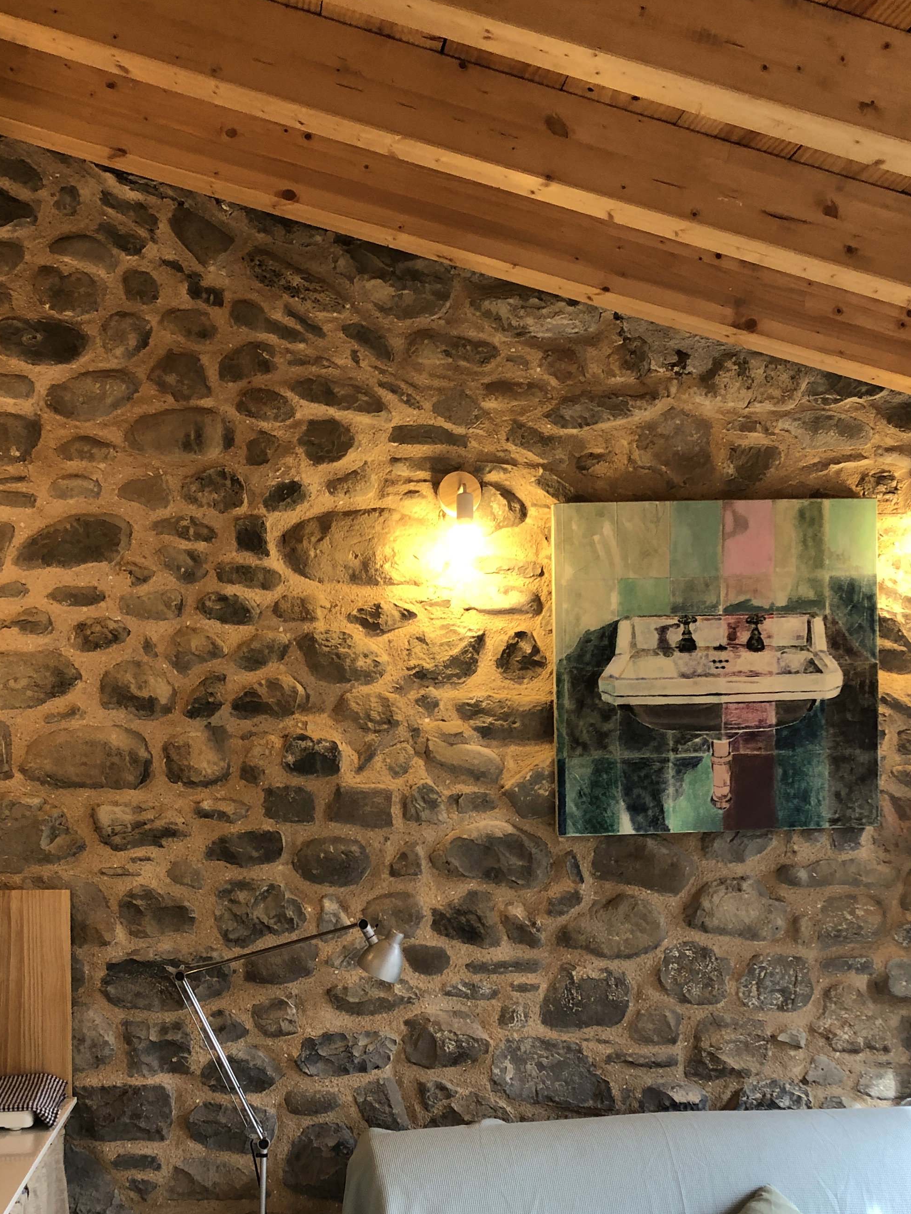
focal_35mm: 43
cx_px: 394
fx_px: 1509
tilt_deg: -4.3
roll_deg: +1.1
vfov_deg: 42.8
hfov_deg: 33.6
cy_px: 877
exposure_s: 1/33
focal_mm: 3.99
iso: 40
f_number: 1.8
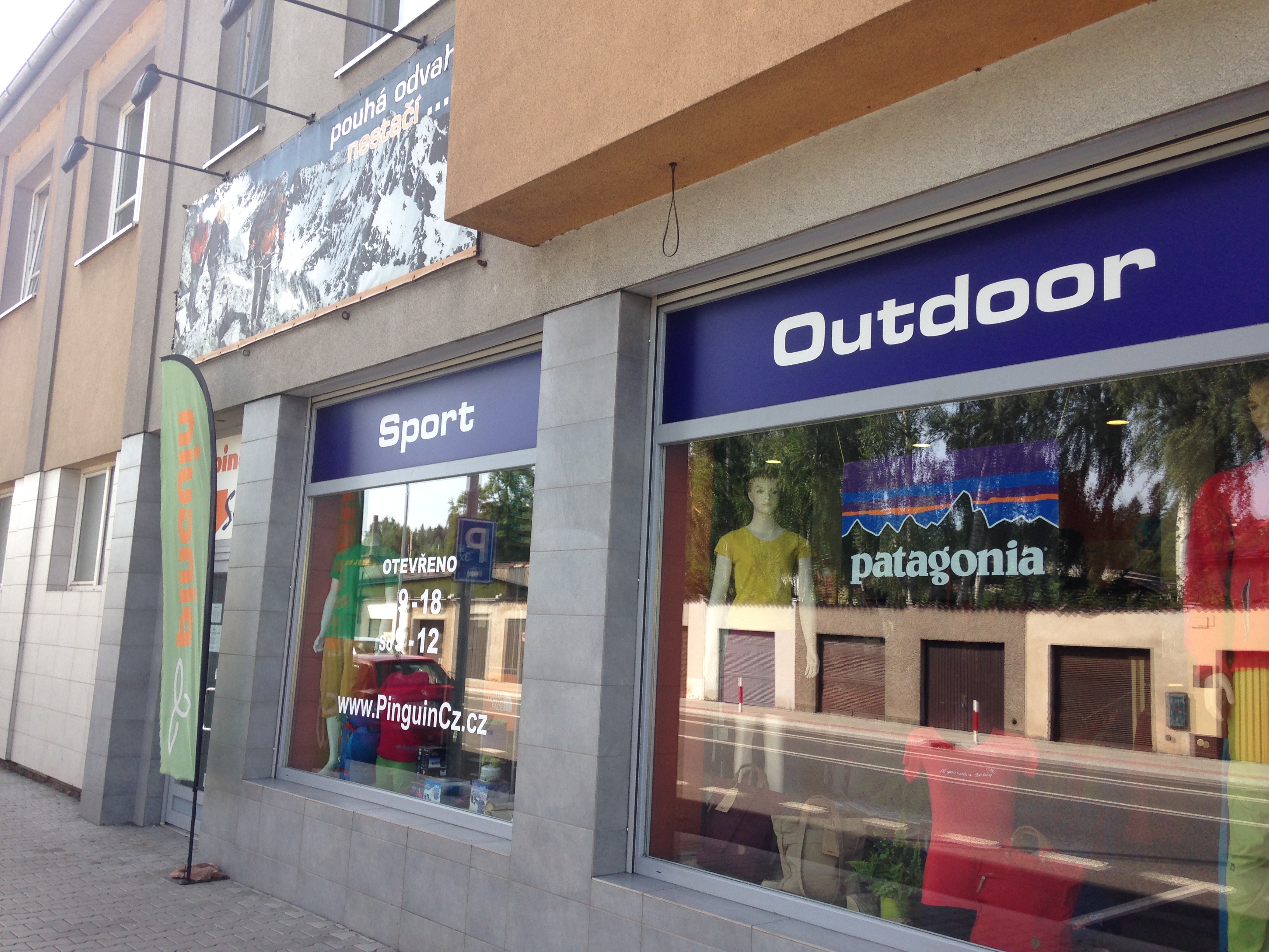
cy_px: 476
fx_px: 1210
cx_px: 634
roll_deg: -0.2
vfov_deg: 42.9
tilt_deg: +8.2
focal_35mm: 33
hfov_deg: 55.4
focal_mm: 4.12
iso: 50
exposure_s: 1/287
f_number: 2.4
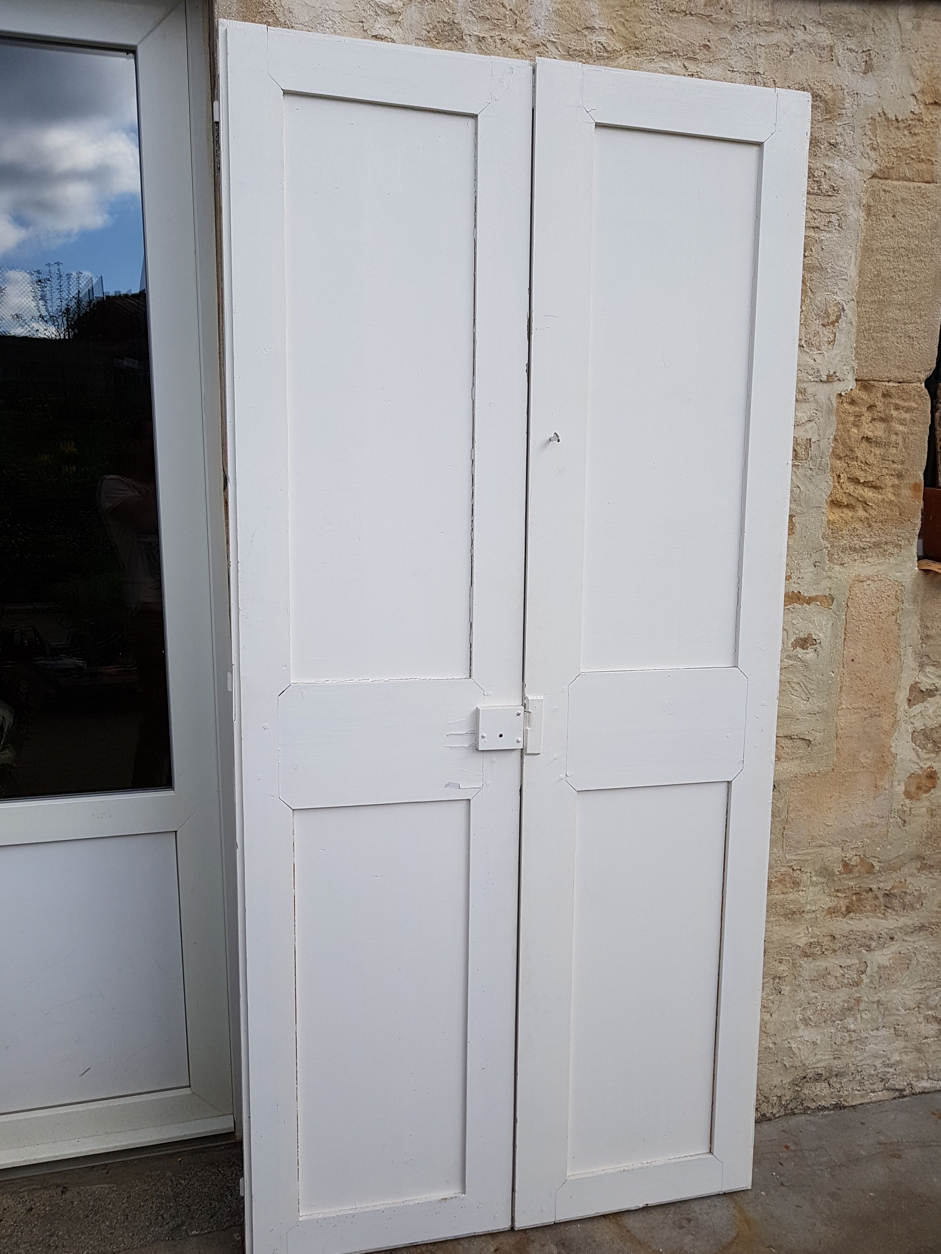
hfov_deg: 51.4
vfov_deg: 65.3
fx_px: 979
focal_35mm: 27
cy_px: 645
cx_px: 465
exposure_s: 1/1544
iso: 50
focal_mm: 4.2
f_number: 1.7
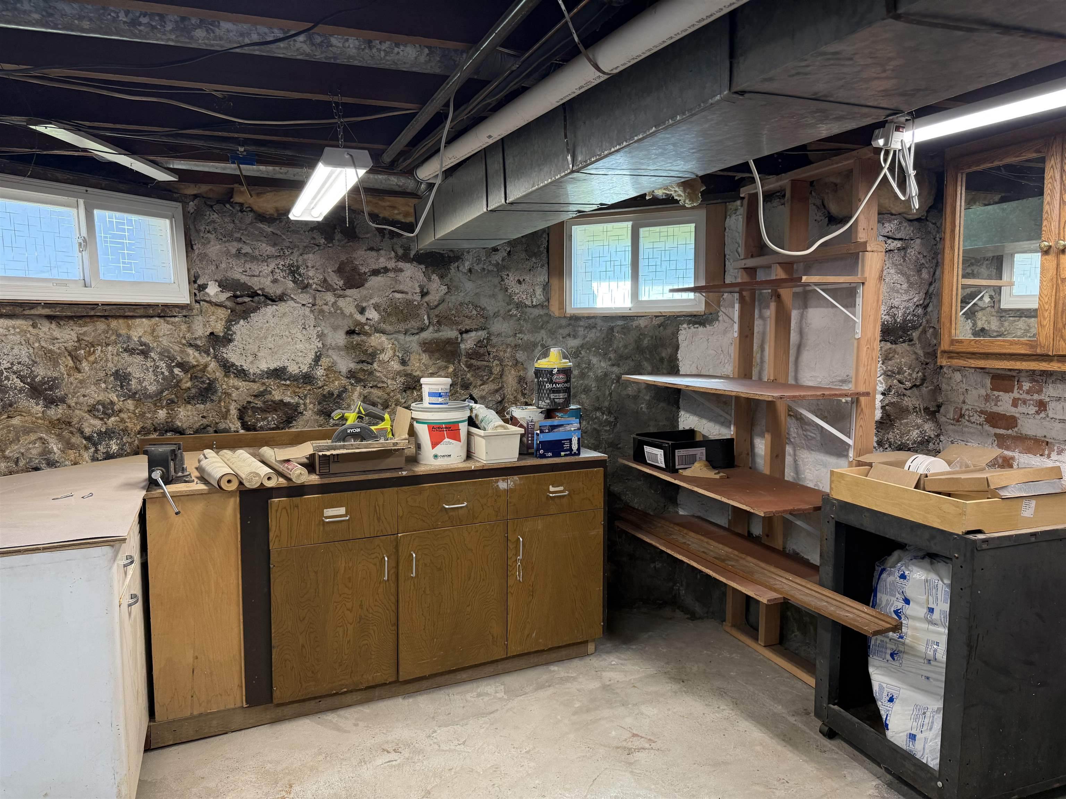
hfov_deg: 71.6
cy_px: 400
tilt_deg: -4.9
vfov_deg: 56.8
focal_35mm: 24
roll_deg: +0.2
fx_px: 739
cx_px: 533
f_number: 1.78
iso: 200
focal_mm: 6.76
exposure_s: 1/145
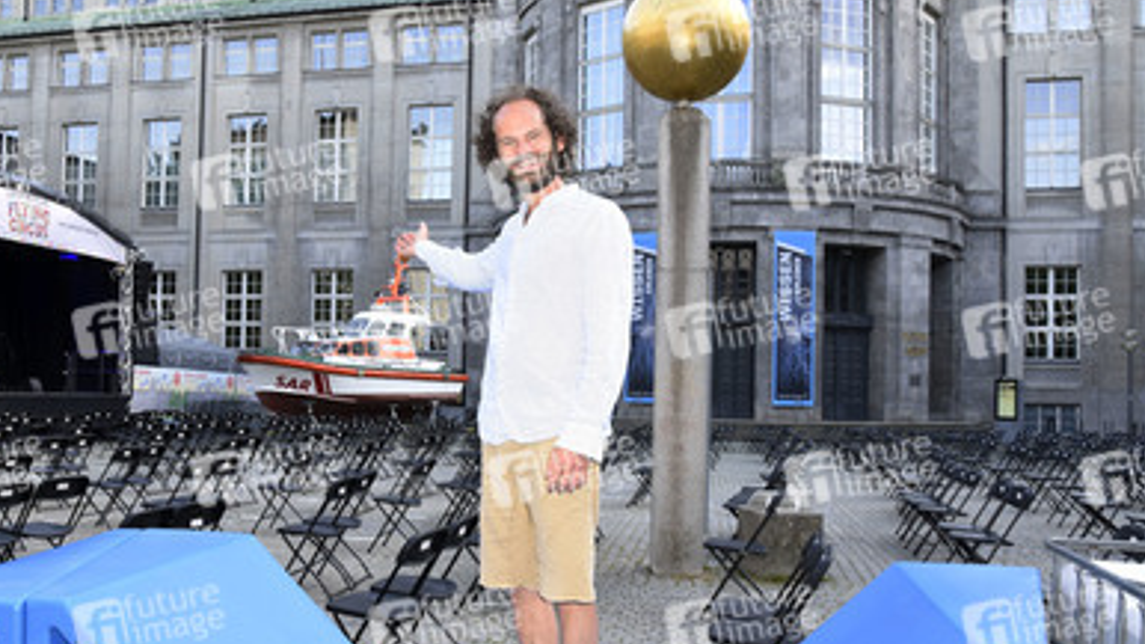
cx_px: 485
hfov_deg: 59.2
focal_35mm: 33
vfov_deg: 35.5
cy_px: 398
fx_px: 1002
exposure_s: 1/160
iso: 1000
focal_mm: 27
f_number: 8
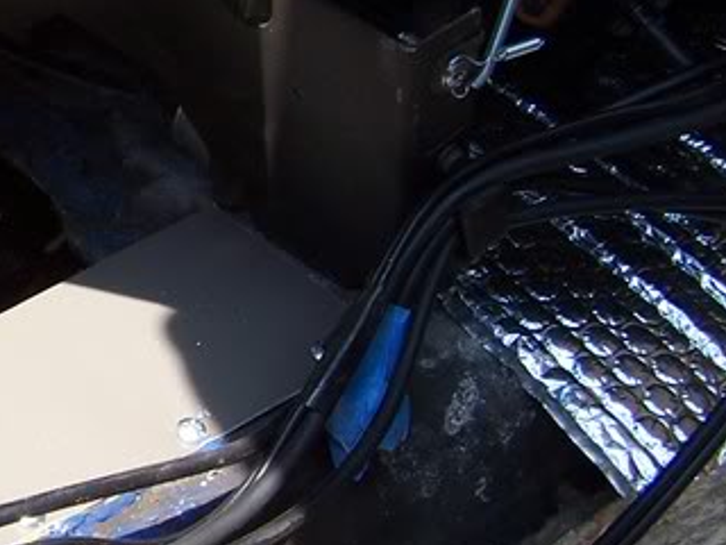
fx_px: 1992
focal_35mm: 95
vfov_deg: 15.6
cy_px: 259
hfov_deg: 19.3
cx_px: -168
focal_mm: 6.3
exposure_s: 1/350
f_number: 2.8
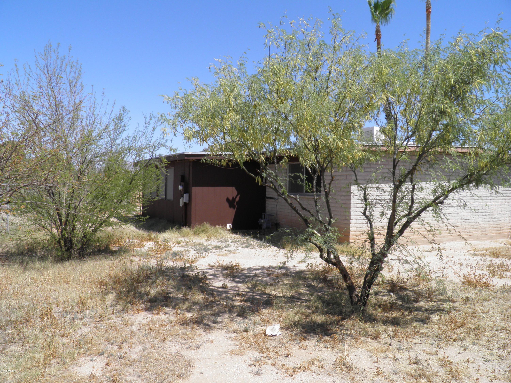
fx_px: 413
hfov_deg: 63.4
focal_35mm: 28
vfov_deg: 49.7
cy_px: 192
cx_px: 256
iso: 50
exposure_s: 1/250
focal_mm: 4.9
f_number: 5.7
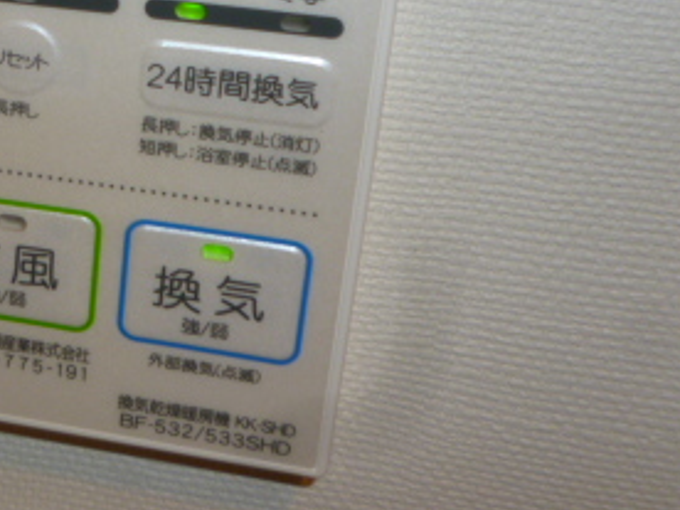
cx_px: -57
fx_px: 1277
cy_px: 15
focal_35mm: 65
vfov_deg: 21.9
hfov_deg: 27.4
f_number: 3.1
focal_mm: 5
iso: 100
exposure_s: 1/60
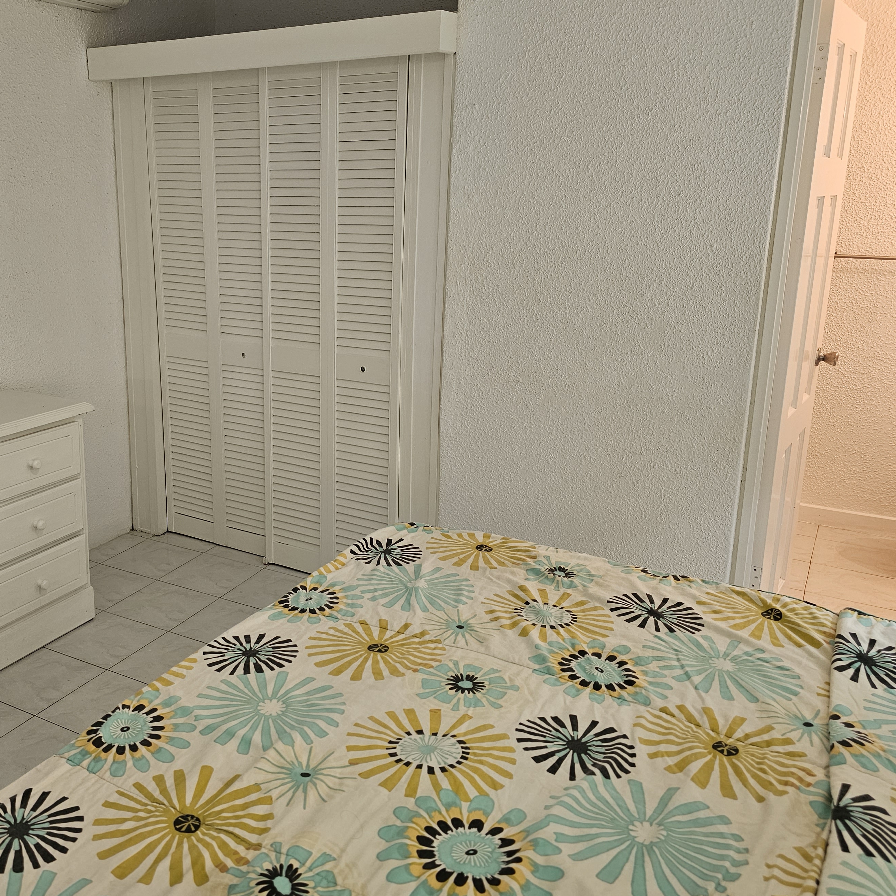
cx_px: 272
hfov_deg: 51.2
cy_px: 392
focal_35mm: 31
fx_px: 908
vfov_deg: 52.4
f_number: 1.7
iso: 250
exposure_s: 1/100
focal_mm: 6.3
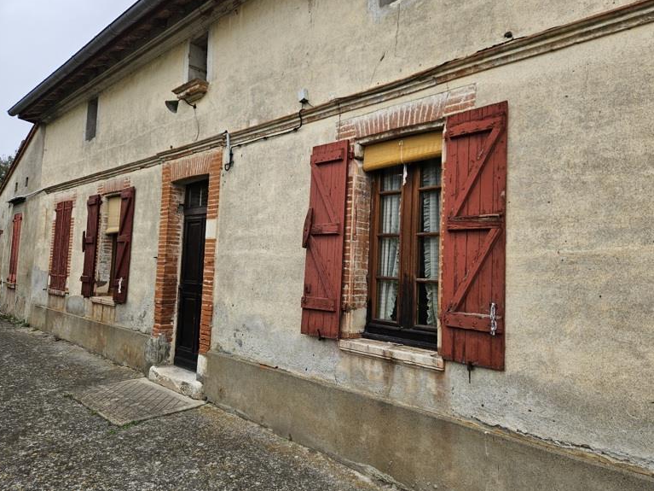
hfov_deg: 71.6
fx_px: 453
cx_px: 328
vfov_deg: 56.8
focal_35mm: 24
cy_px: 239
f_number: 1.8
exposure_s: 1/157
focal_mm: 5.4
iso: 25
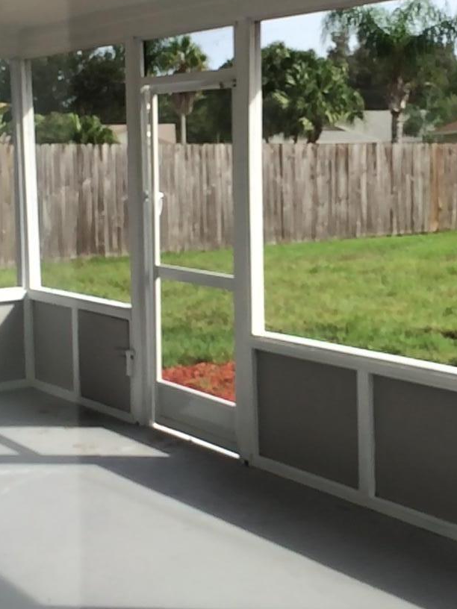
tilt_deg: -5.3
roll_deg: +1.7
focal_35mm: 58
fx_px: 1021
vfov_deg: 33.1
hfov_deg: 25.1
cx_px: 311
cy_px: 227
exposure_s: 1/912
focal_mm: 4.15
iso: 32
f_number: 2.2
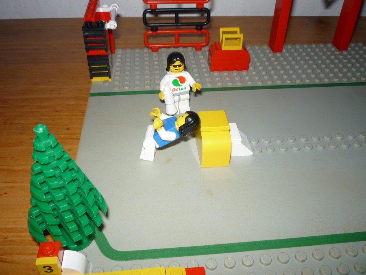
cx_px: 183
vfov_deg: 44.2
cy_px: 138
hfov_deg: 56.8
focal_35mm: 32
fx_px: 338
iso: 100
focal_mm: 5.2
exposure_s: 1/30
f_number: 4
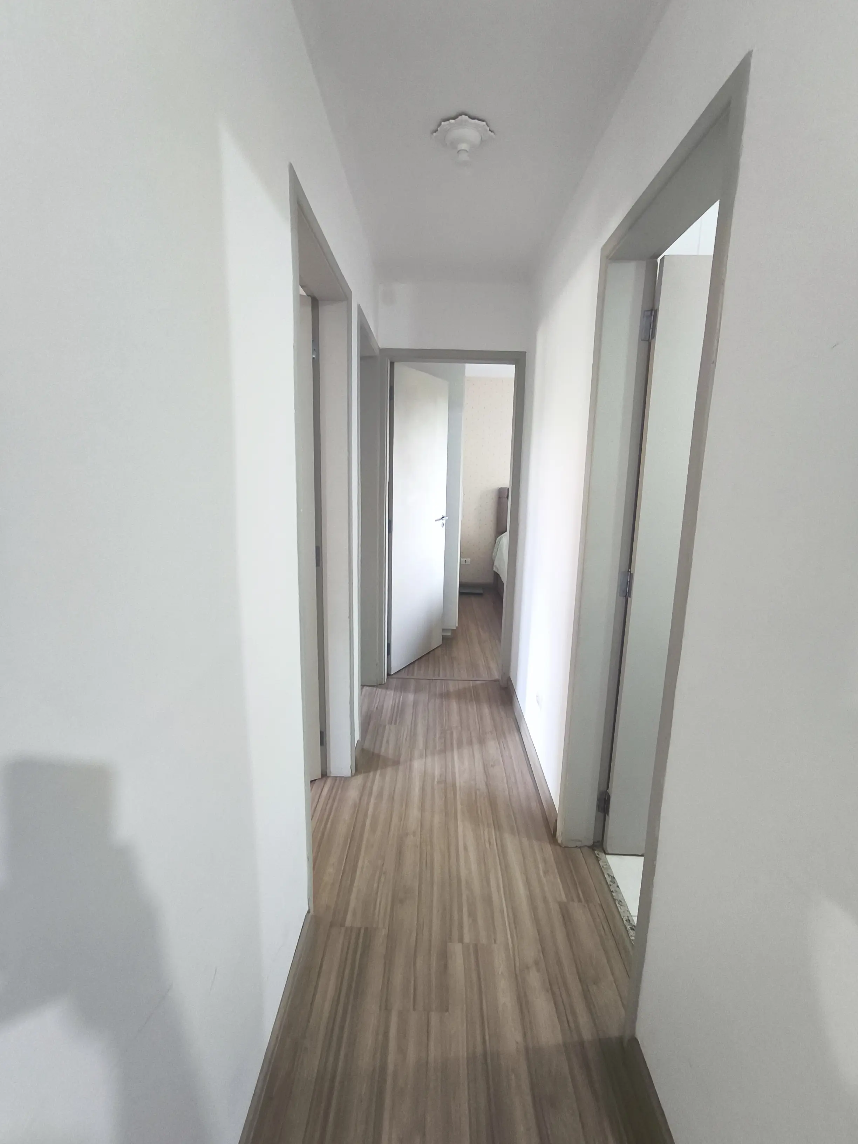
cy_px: 572
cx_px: 429
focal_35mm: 16
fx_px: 529
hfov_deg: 78.1
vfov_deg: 94.5
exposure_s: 1/30
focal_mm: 1.65
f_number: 2.2
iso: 500
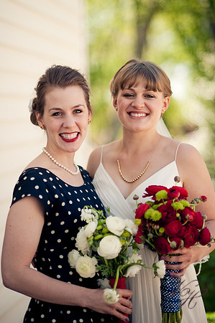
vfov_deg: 23.9
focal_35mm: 85
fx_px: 763
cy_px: 162
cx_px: 108
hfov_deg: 16.0
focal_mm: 85
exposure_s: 1/2000
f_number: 1.8
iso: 200
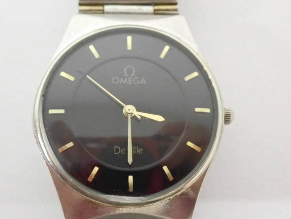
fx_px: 446
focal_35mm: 53
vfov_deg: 27.5
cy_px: 110
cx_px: 146
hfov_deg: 36.2
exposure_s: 1/50
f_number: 3.9
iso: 2000
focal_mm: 9.42
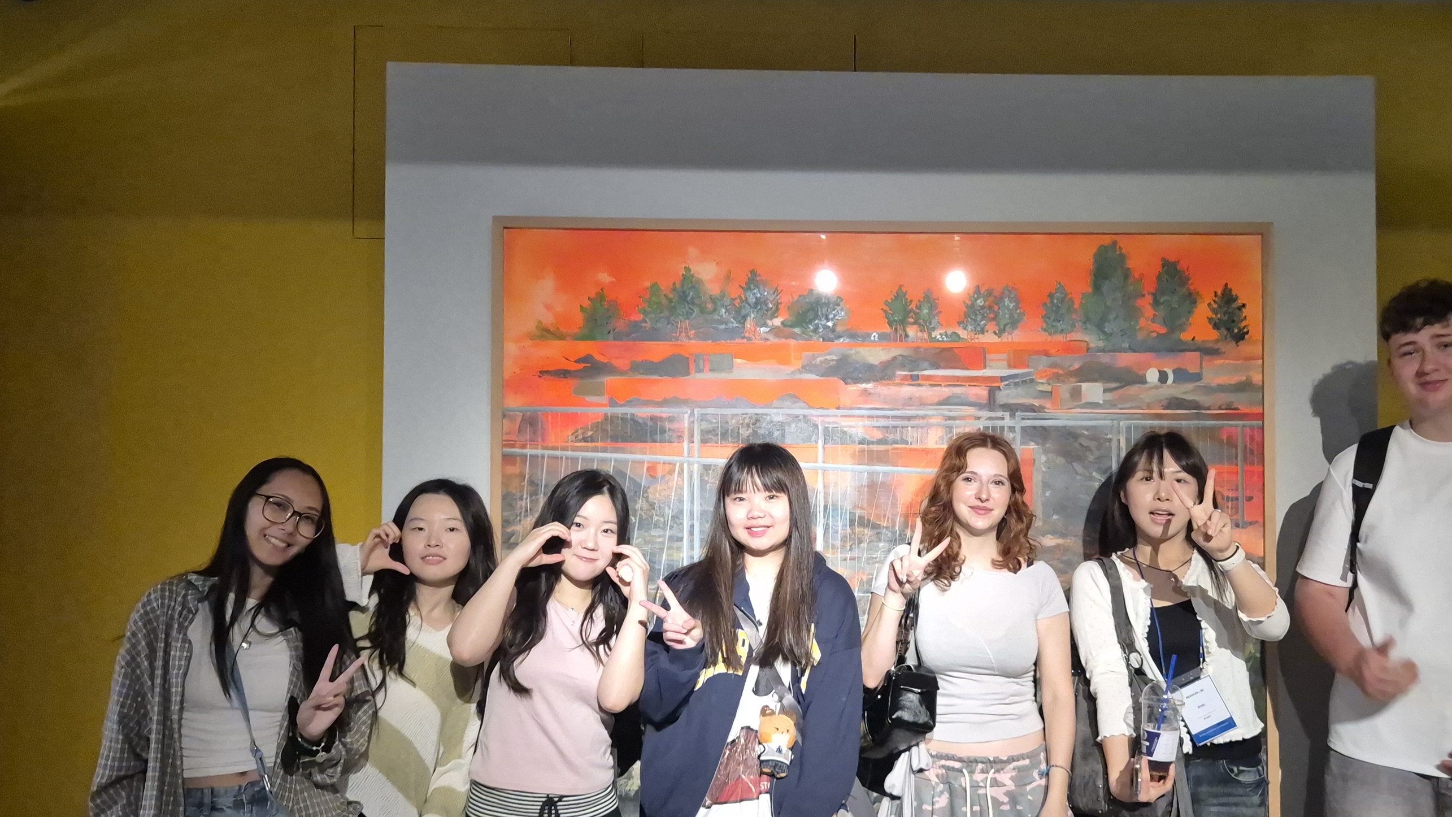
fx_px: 1502
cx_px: 857
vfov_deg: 30.3
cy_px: 494
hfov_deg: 51.3
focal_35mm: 39
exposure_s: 1/60
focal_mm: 5.4
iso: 640
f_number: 1.8
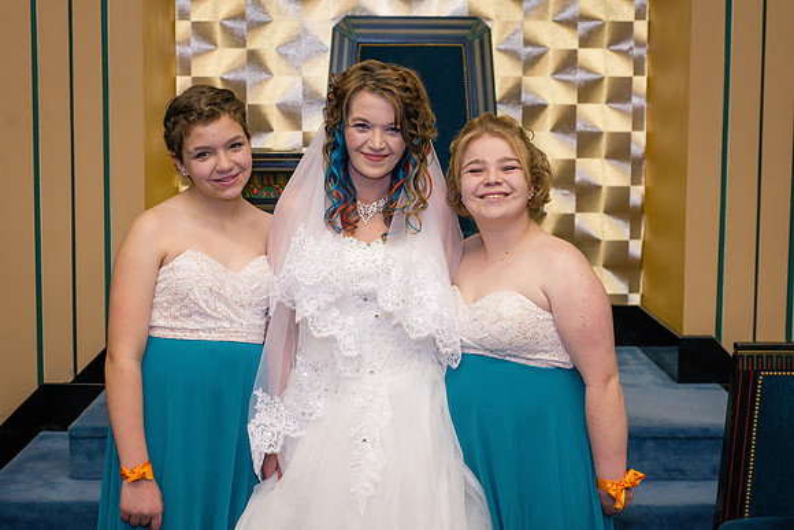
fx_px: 1244
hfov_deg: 35.4
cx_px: 382
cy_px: 268
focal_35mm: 56
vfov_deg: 24.0
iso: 800
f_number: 5
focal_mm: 50
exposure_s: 1/160
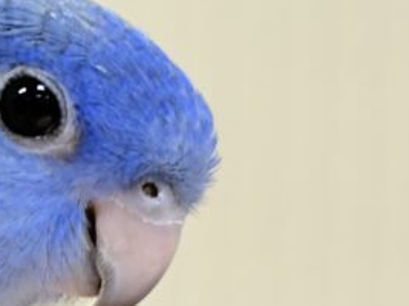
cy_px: 147
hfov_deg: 8.1
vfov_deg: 6.3
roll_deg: +1.1
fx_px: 2764
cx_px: -377
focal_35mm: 234
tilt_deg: +4.3
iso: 64
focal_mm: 5.96
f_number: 1.6
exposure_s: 1/73
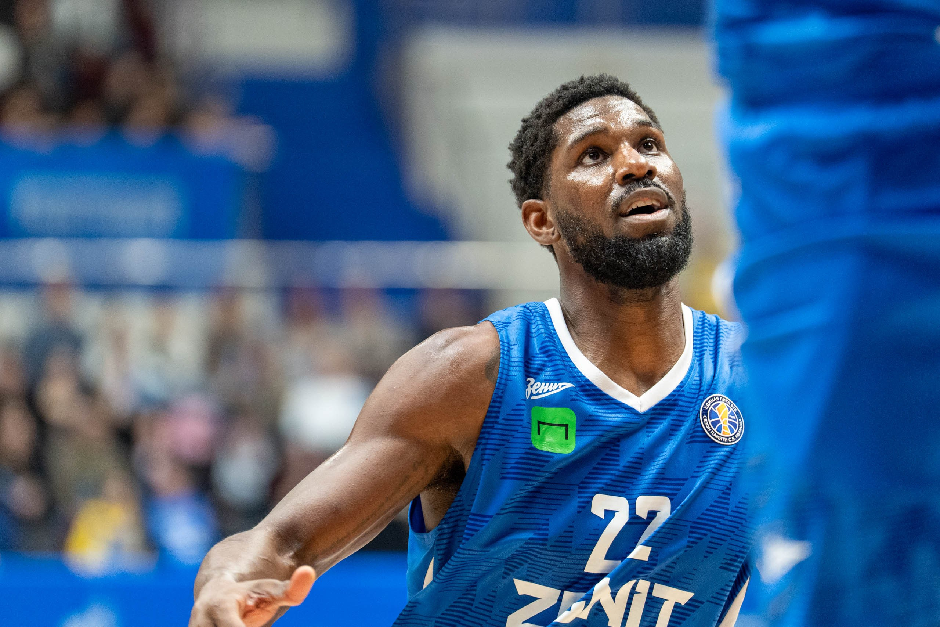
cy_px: 242
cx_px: 455
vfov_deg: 5.4
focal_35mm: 253
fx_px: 6595
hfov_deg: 8.2
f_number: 2.8
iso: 4000
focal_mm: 200
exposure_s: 1/1000
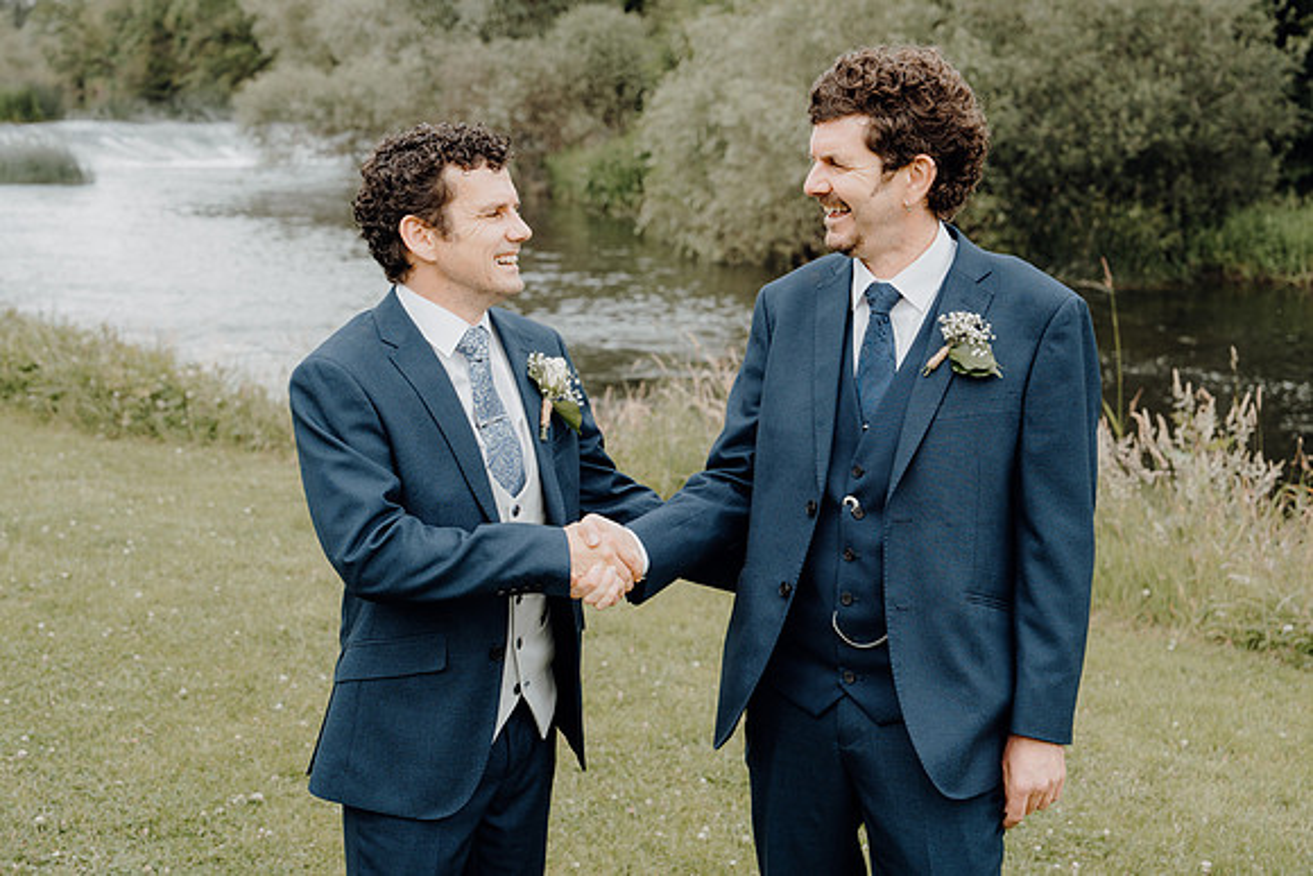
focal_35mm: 51
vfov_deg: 26.5
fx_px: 1860
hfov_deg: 38.9
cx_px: 656
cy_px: 438
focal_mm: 51
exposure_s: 1/200
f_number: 5
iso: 160
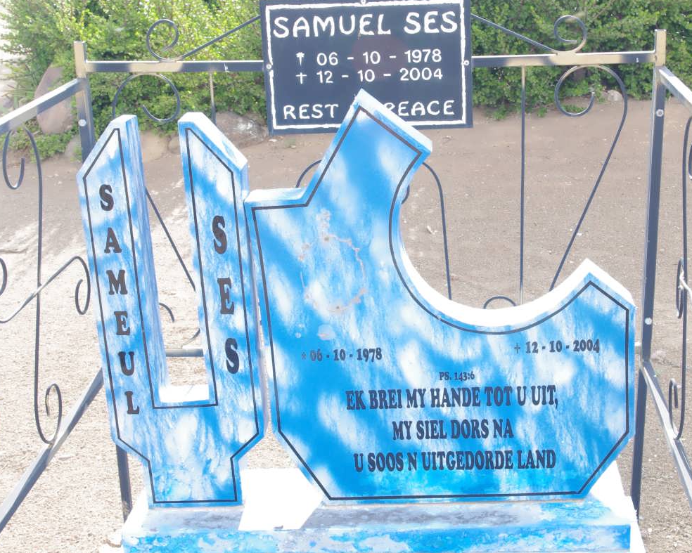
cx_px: 380
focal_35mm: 56
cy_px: 275
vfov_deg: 27.1
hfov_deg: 33.6
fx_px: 1147
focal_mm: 32.5
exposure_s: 1/125
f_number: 11
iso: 800
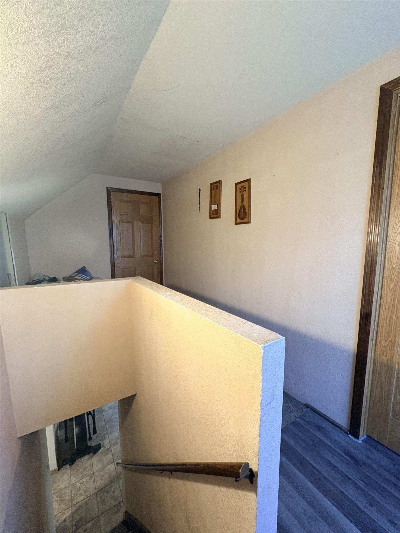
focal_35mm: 14
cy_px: 266
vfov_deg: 102.1
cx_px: 200
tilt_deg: -6.1
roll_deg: +0.3
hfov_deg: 85.7
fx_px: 216
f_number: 2.2
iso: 400
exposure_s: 1/60
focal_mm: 2.22
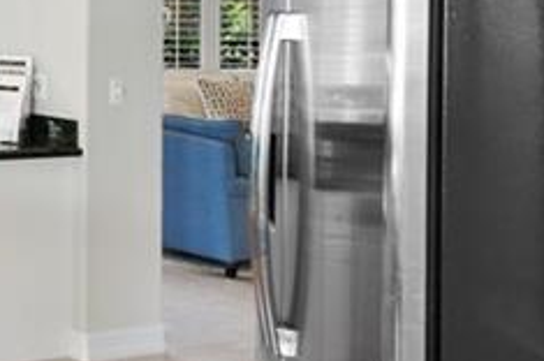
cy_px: -1
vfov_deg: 21.4
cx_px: -502
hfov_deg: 20.0
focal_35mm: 61
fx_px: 921
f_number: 8
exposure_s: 1/5
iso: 400
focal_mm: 14
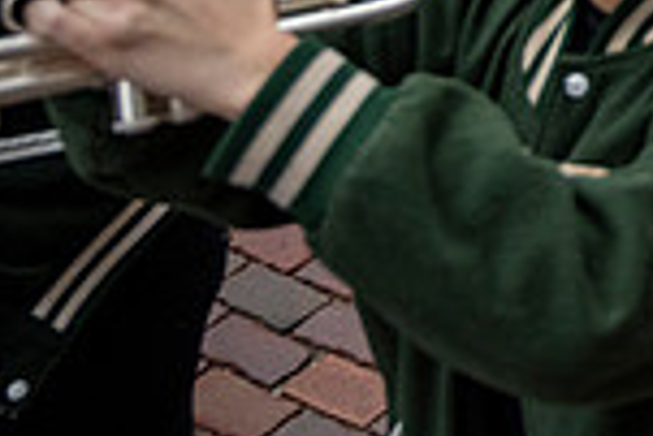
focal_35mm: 92
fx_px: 1670
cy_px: -356
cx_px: 1241
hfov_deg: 17.2
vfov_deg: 13.4
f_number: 4
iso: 1000
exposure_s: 1/1600
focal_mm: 24
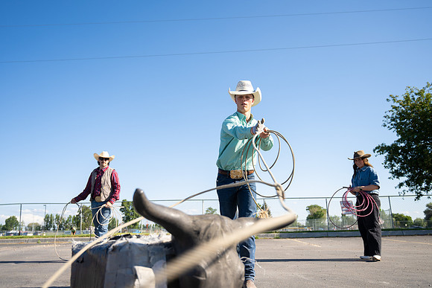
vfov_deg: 40.0
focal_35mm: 33
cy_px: 144
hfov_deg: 57.2
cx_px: 216
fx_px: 396
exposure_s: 1/640
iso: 100
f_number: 4
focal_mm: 33
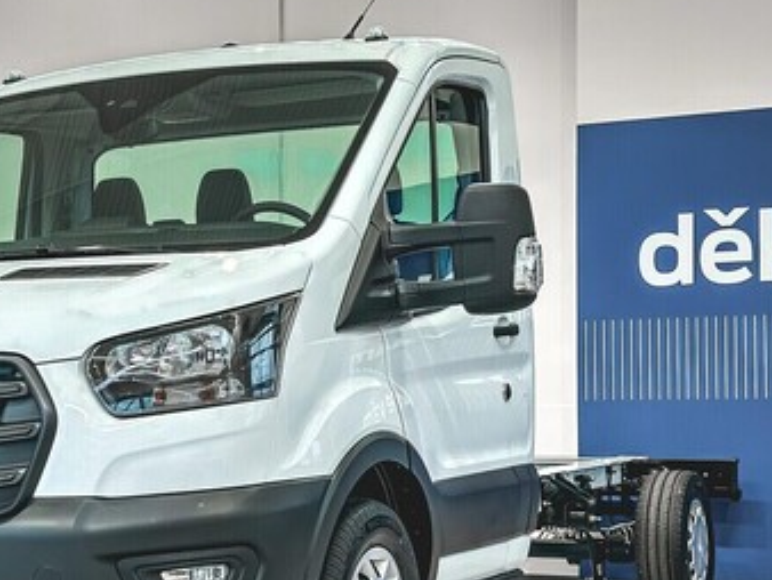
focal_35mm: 78
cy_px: 364
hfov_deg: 24.8
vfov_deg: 18.9
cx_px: 219
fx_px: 1741
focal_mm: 6.86
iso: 64
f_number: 1.8
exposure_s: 1/150
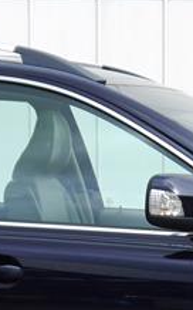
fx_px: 1677
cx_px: 68
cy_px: 383
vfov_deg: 10.4
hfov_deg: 6.6
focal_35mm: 199
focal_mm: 20
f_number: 4.2
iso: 160
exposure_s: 1/500
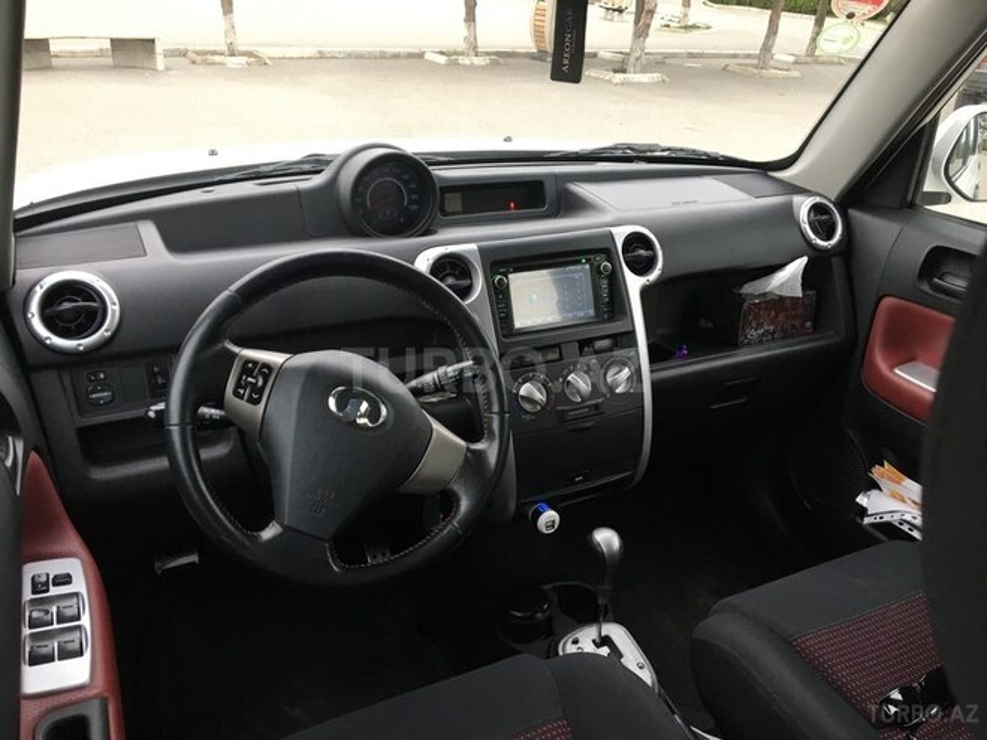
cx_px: 494
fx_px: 827
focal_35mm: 29
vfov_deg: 48.2
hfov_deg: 61.7
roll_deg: -2.2
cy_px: 370
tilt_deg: -23.8
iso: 32
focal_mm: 4.15
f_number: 2.2
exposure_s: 1/33
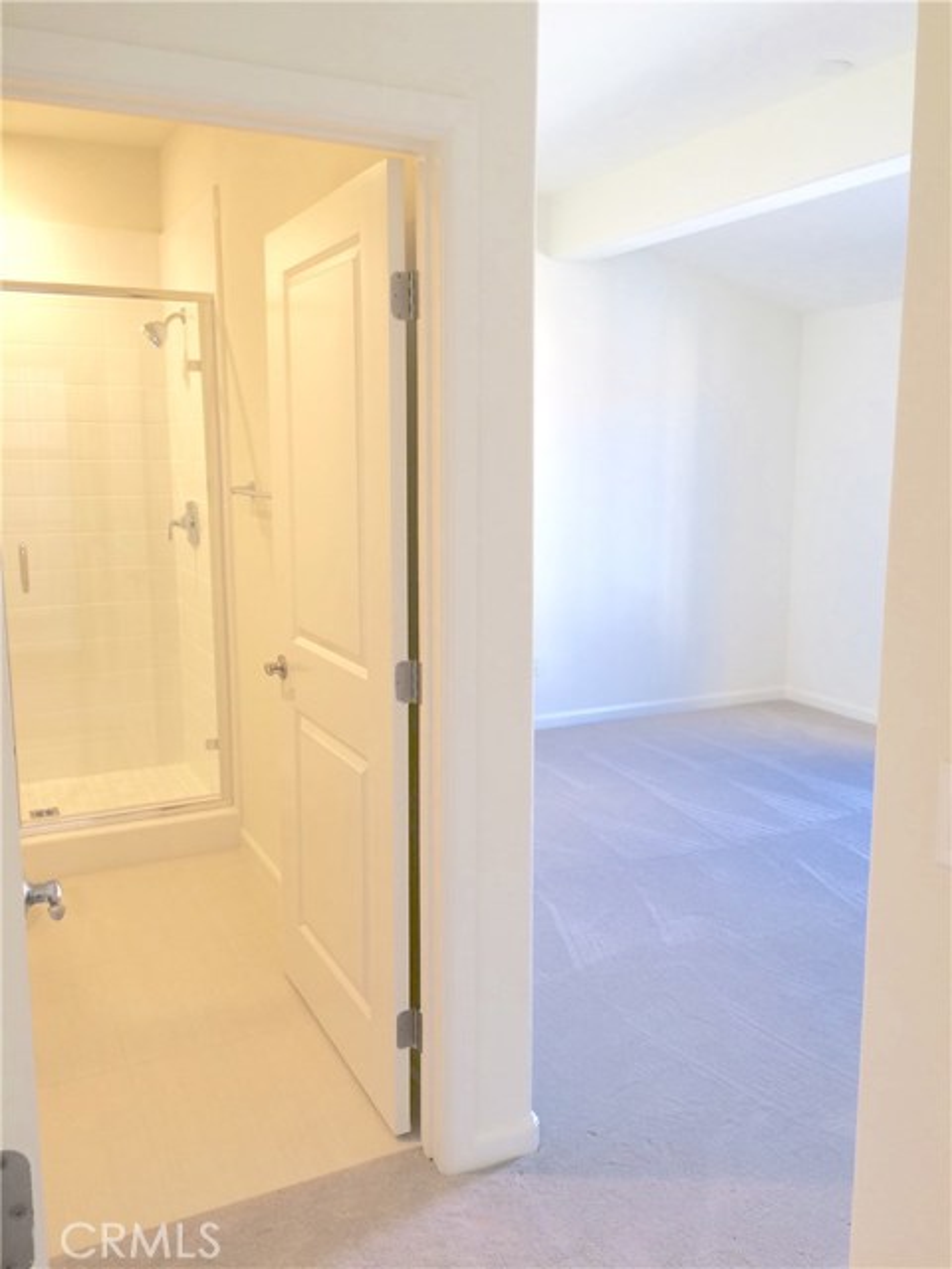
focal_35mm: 29
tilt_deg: -9.9
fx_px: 1063
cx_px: 476
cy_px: 634
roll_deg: +1.3
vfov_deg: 61.7
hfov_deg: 48.2
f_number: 2.2
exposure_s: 1/30
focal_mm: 4.15
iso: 40
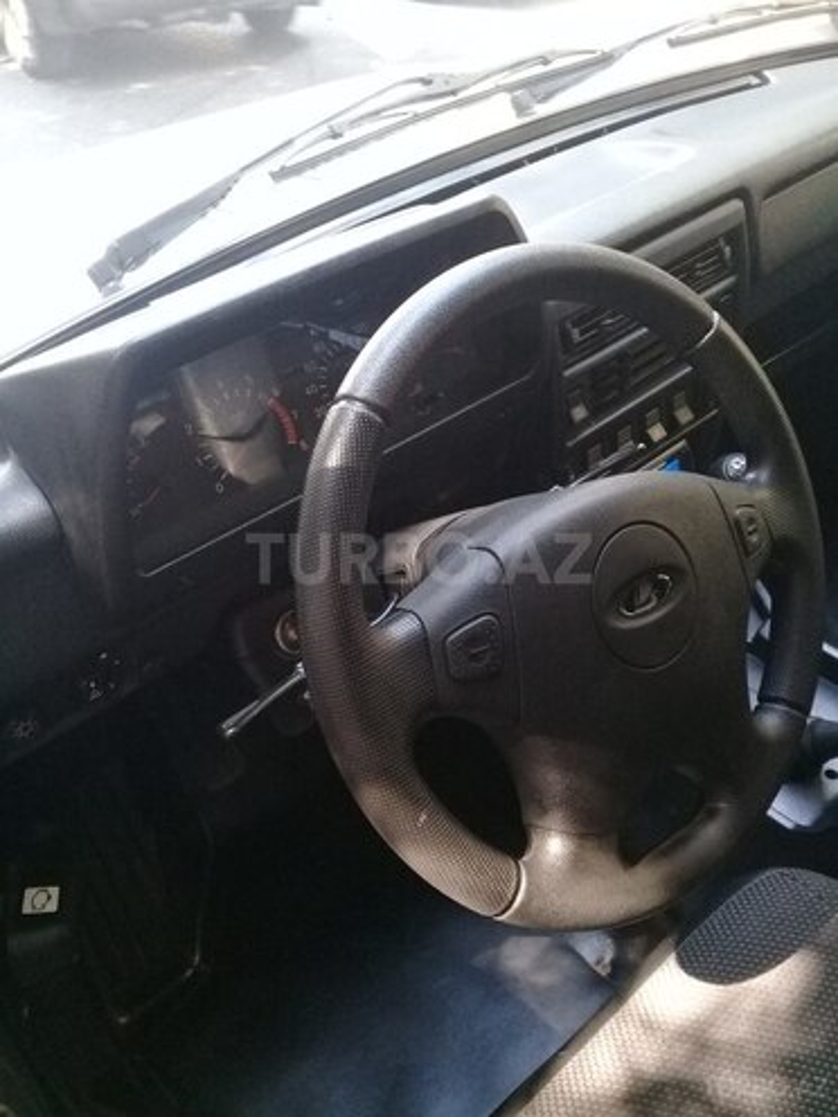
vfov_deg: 58.4
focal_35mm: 31
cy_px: 558
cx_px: 419
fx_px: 1001
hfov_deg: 45.4
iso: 250
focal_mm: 3.3
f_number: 2.2
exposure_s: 1/40
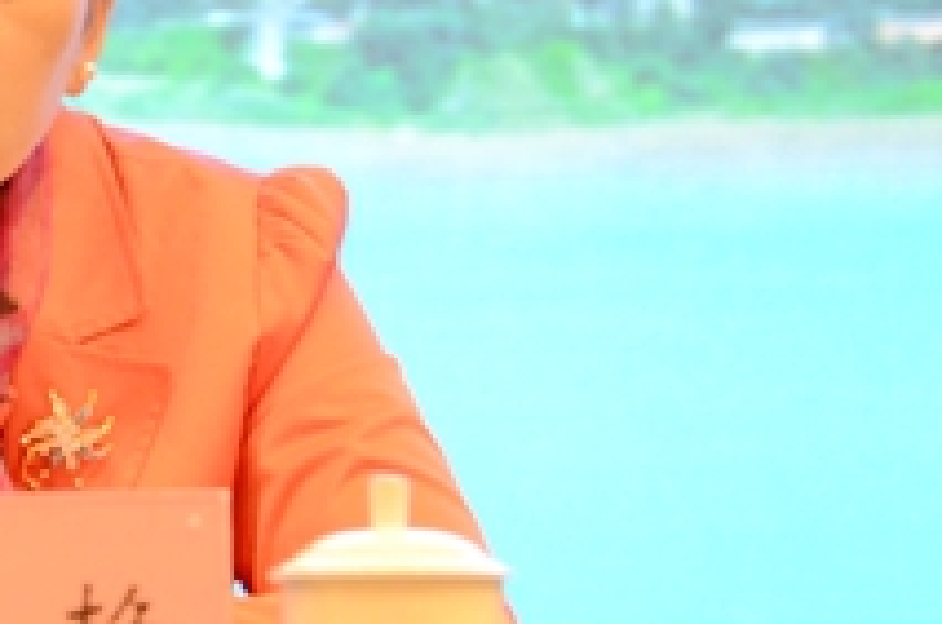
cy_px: 316
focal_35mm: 282
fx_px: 7362
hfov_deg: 7.3
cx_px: -124
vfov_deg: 4.8
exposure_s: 1/60
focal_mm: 80
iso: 3200
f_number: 5.3
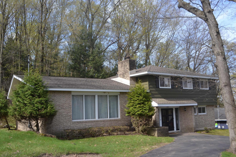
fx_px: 236
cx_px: 118
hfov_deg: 53.1
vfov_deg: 36.9
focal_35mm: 36
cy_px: 78
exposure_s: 1/125
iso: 100
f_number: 5.6
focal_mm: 24
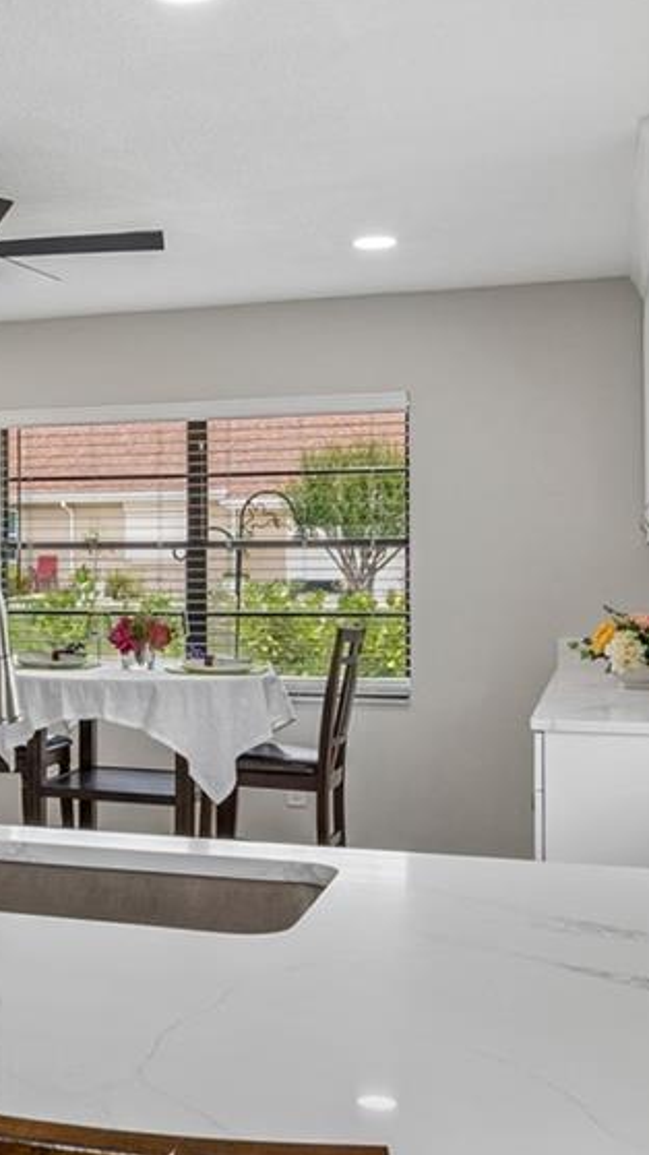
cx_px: 19
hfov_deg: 25.4
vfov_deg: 45.5
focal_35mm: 45
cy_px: 560
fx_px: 1378
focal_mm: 10
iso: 100
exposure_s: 1/25
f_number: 7.1
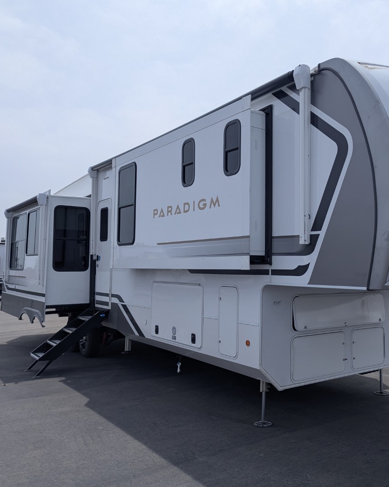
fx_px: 461
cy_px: 242
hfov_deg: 44.3
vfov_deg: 55.7
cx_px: 292
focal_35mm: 32
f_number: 1.85
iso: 48
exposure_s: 1/3774
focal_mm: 6.81
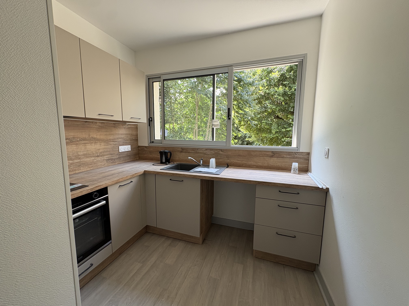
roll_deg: +0.2
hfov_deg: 102.1
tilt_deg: -7.0
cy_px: 153
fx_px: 165
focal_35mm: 14
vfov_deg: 85.7
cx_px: 204
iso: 80
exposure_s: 1/99
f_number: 2.2
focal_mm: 2.22
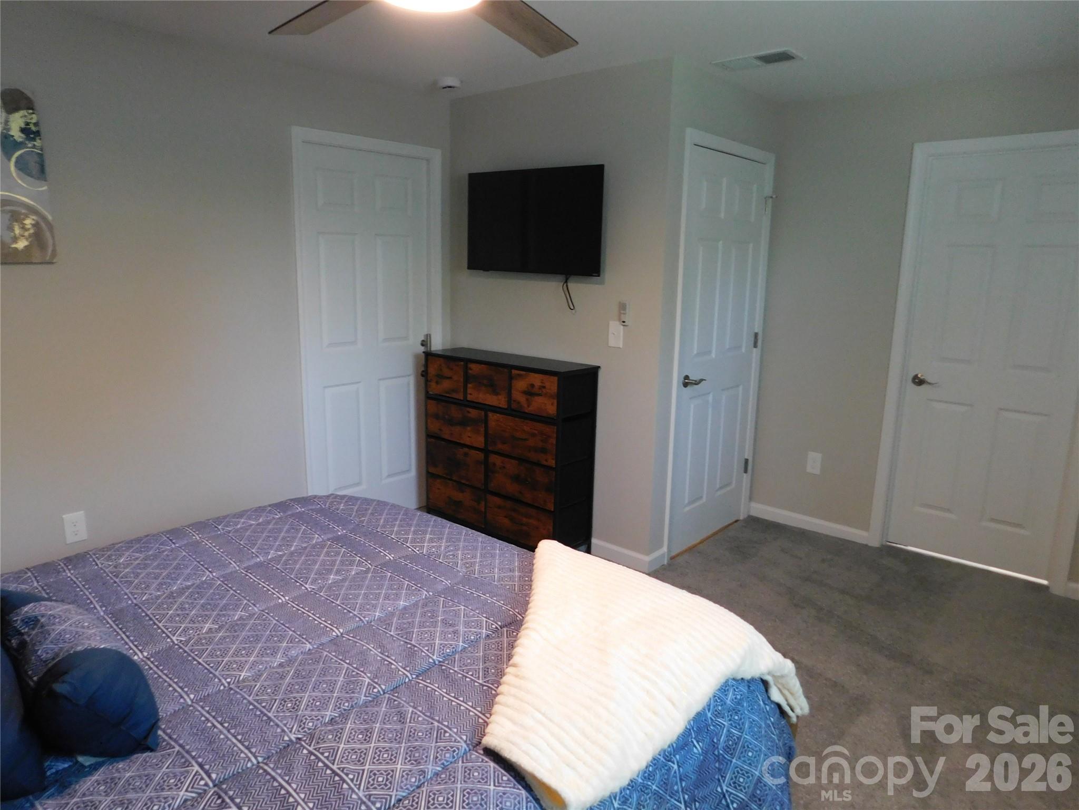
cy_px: 405
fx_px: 717
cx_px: 540
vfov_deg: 58.9
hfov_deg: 73.9
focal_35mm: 23
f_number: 3
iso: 360
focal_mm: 4
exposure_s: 1/30
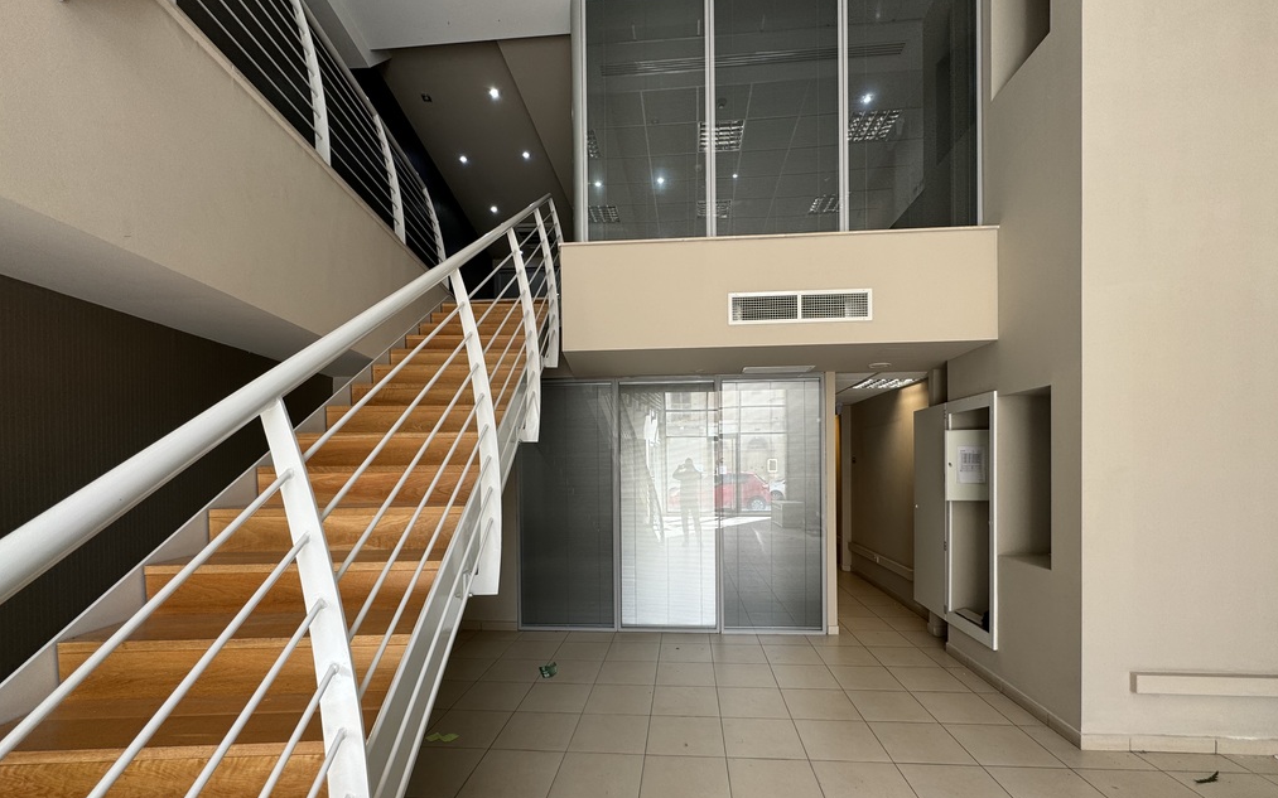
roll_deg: +0.4
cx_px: 645
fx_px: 522
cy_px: 471
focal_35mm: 15
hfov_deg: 101.5
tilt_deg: -0.3
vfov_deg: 74.1
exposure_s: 1/99
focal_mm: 2.22
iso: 50
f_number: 2.2
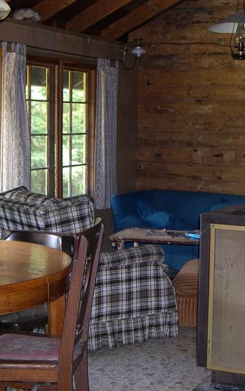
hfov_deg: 19.9
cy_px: 164
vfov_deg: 31.5
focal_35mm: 65
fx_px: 694
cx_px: 183
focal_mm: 8
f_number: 2.8
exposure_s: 1/60
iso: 274
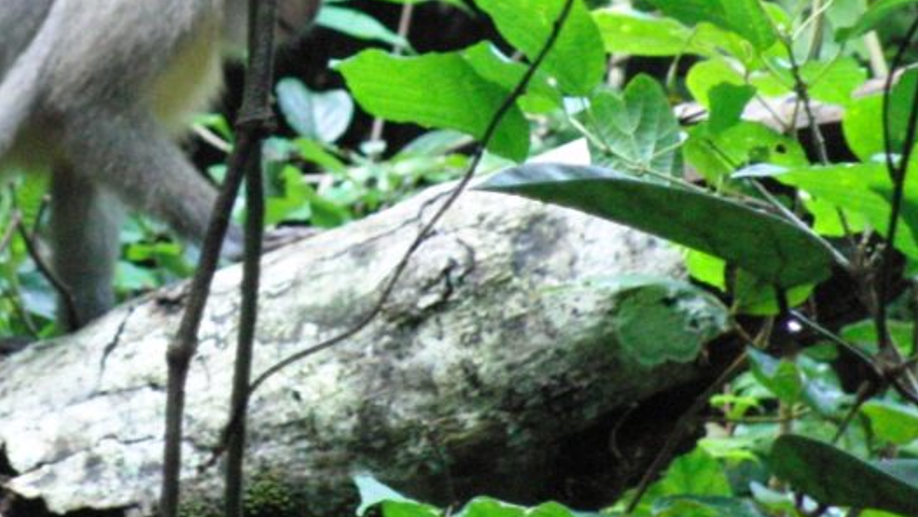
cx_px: 81
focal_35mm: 380
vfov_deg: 3.2
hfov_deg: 5.7
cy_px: 34
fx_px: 9251
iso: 800
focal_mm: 32.1
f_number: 4.5
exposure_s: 1/50
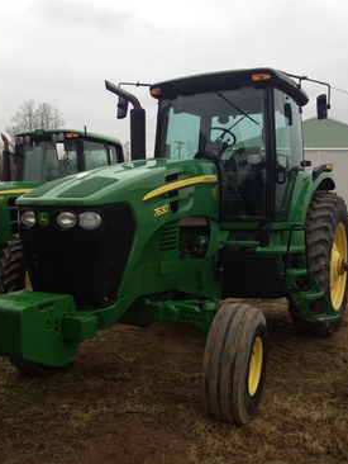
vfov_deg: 47.8
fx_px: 522
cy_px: 246
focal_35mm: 39
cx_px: 176
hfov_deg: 36.9
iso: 50
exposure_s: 1/197
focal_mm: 4.28
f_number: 2.4
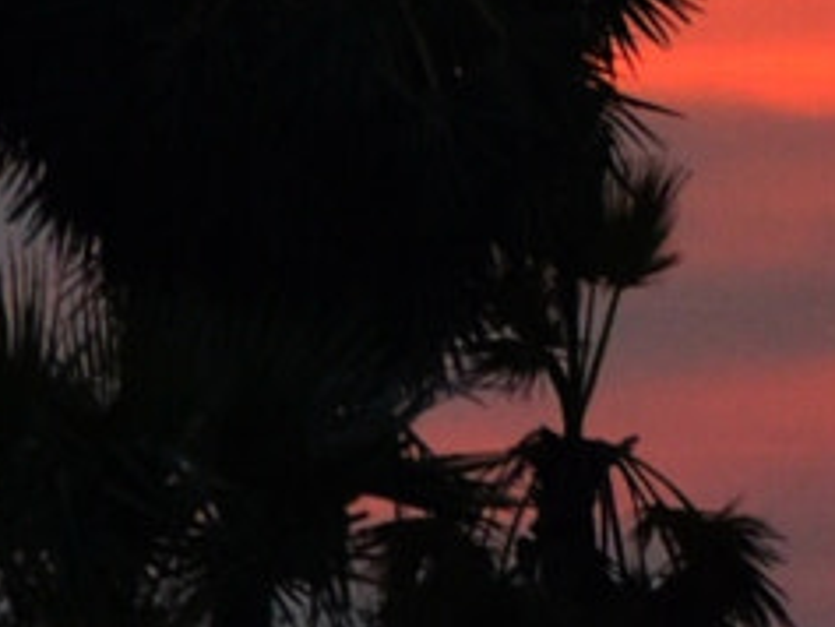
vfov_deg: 1.0
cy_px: 76
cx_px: 1328
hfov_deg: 1.4
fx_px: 34874
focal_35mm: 1445
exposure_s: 1/400
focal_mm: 116
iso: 320
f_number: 4.5
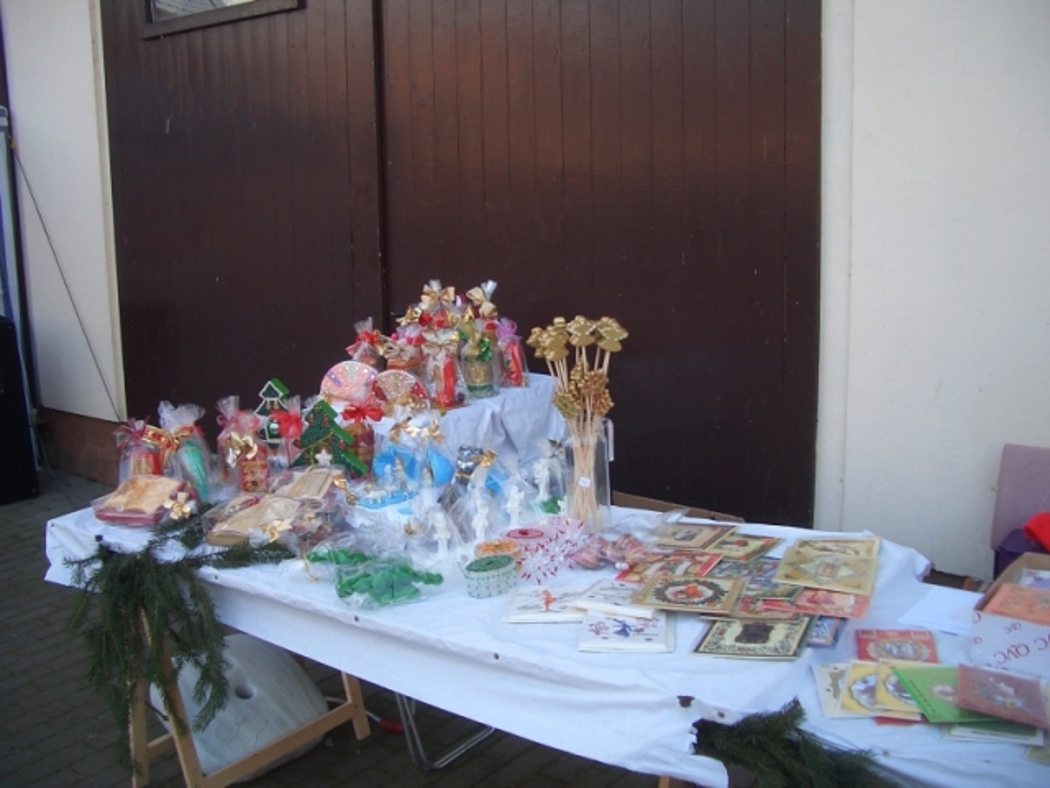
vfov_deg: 40.7
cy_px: 394
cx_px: 525
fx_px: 1062
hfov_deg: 52.6
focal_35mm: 35
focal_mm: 5.8
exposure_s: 1/200
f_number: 2.6
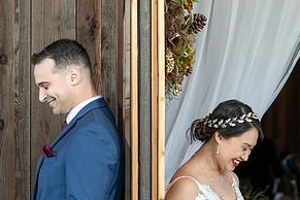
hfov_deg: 11.5
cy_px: 158
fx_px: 1492
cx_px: 132
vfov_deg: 7.7
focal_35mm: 179
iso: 250
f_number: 4
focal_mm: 87
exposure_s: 1/200
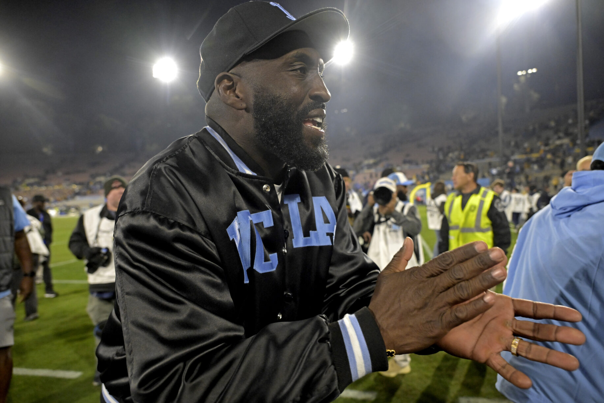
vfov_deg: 53.1
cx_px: 302
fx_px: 403
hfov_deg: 73.7
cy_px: 202
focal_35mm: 24
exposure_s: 1/1250
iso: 4000
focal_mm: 24
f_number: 4
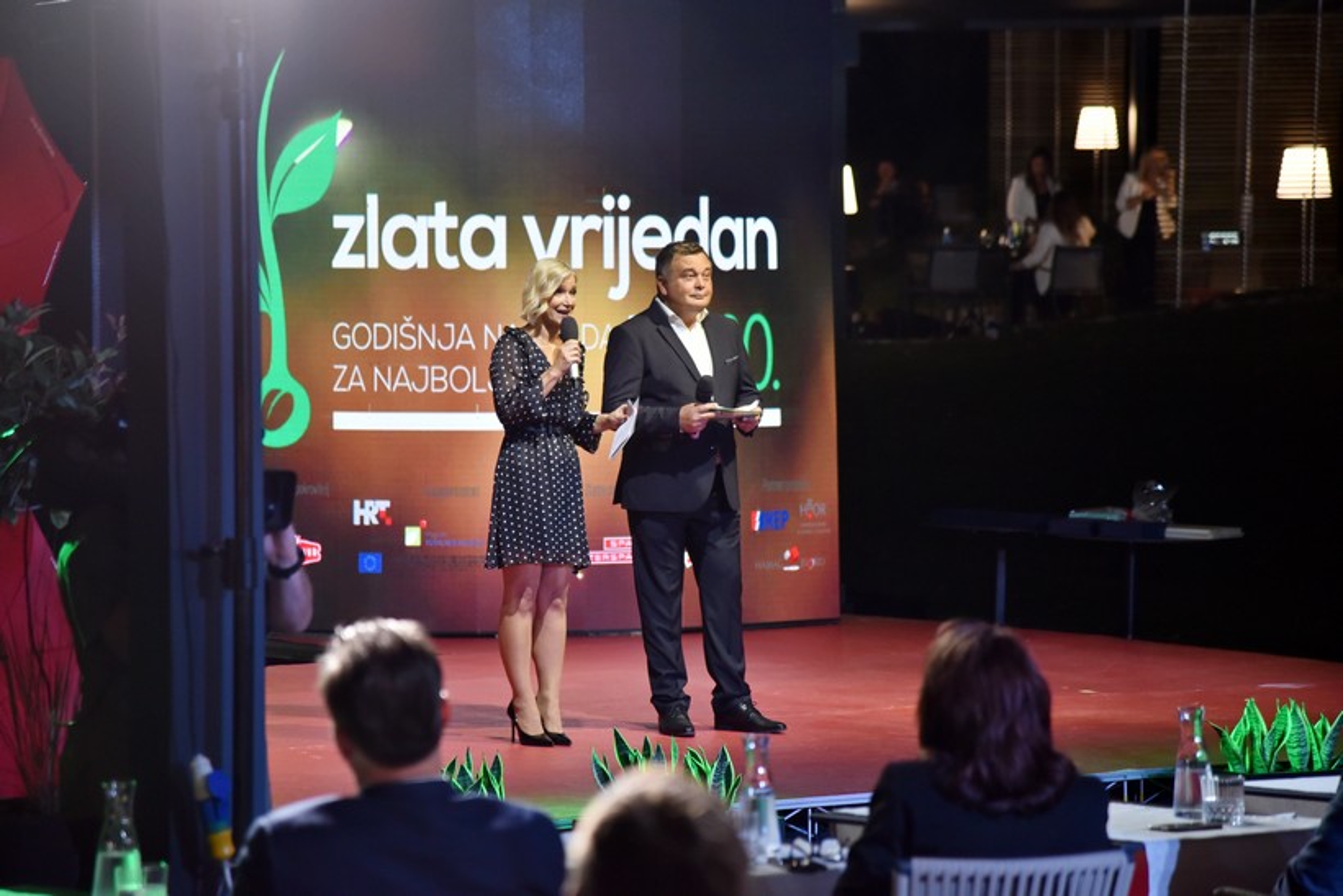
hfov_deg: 17.1
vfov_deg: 11.4
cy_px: 448
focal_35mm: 120
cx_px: 672
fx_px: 4477
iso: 1250
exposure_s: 1/160
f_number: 4
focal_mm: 120
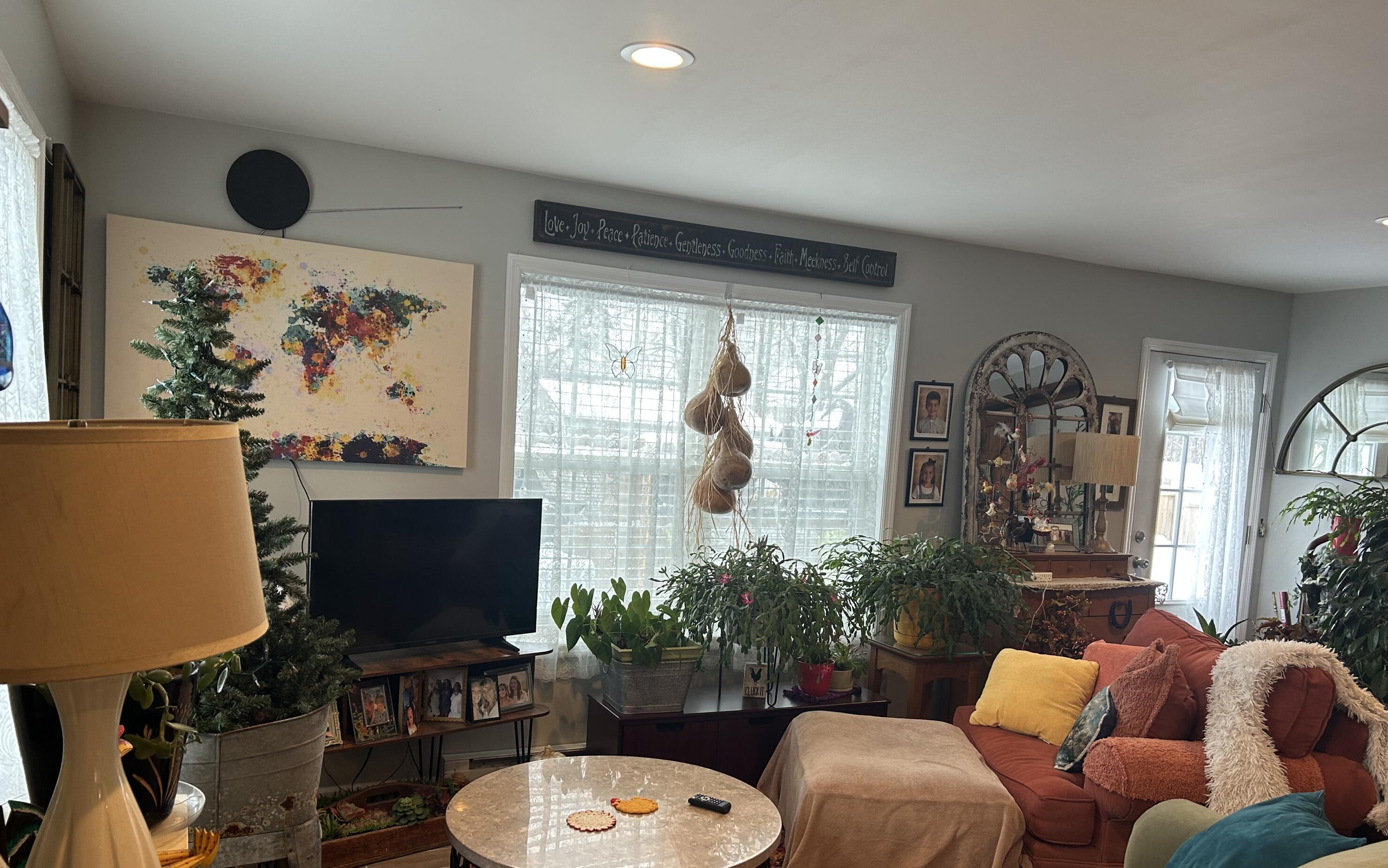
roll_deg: -3.3
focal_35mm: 28
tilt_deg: -4.3
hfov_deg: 66.5
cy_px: 515
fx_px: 1059
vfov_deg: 44.3
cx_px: 693
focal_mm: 5.7
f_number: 1.5
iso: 100
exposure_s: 1/120
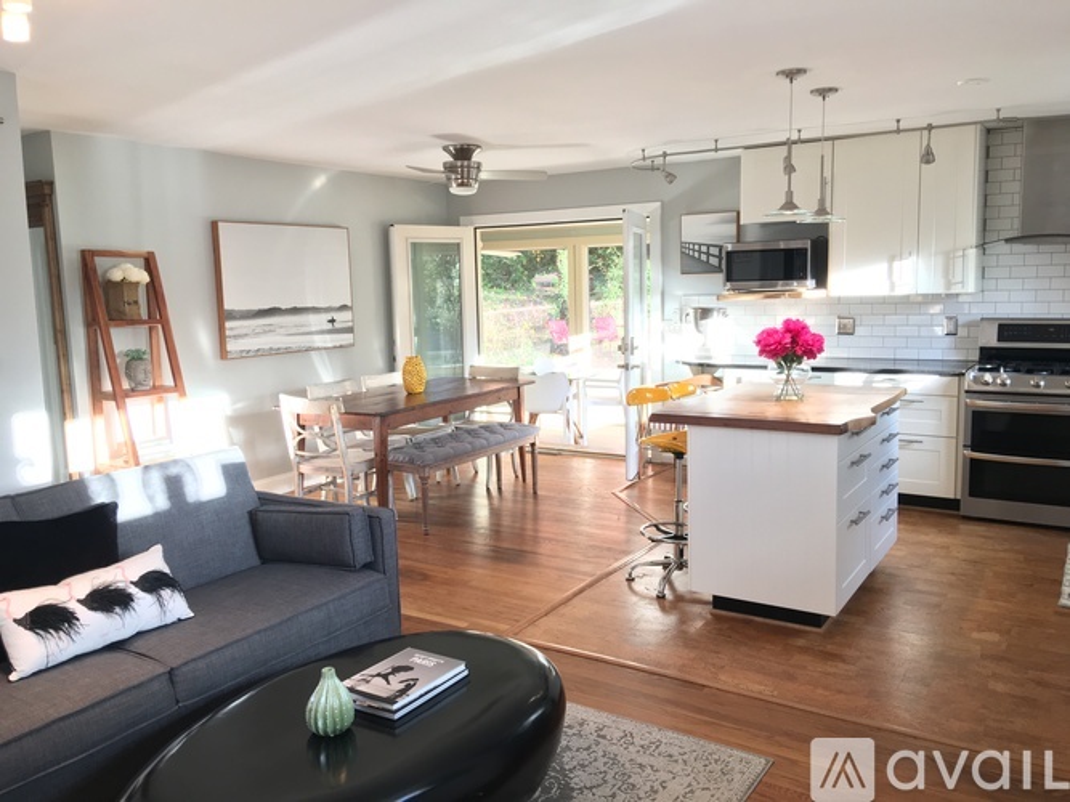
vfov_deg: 48.2
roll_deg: +1.4
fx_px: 896
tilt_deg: -7.0
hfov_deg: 61.7
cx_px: 535
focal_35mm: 29
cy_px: 401
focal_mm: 4.15
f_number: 2.2
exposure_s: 1/30
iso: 64
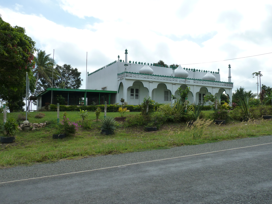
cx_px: 136
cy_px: 102
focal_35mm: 32
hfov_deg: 56.8
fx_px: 251
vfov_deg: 44.2
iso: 125
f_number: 5
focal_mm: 5.3
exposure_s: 1/500
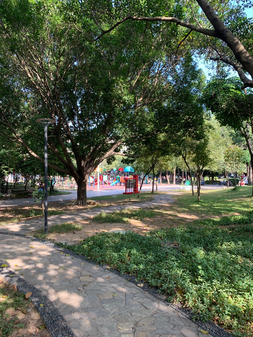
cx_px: 126
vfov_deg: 67.3
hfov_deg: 53.1
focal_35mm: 26
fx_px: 253
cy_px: 168
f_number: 1.8
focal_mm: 4.25
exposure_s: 1/122
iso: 25
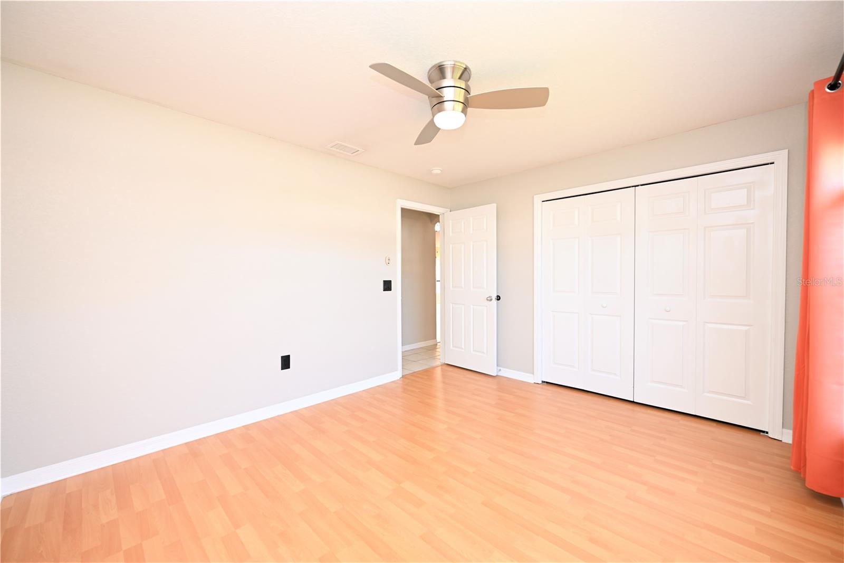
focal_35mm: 14
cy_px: 282
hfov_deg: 104.3
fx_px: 328
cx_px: 422
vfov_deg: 81.2
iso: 280
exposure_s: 1/60
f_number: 4
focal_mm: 14
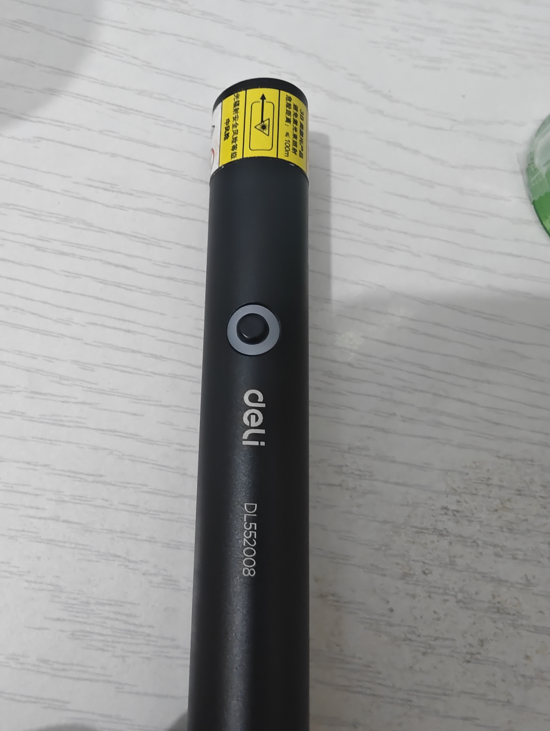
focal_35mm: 25
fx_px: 528
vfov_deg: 69.3
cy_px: 366
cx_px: 275
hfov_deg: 55.0
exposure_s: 1/25
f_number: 2
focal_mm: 2.32
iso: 1152
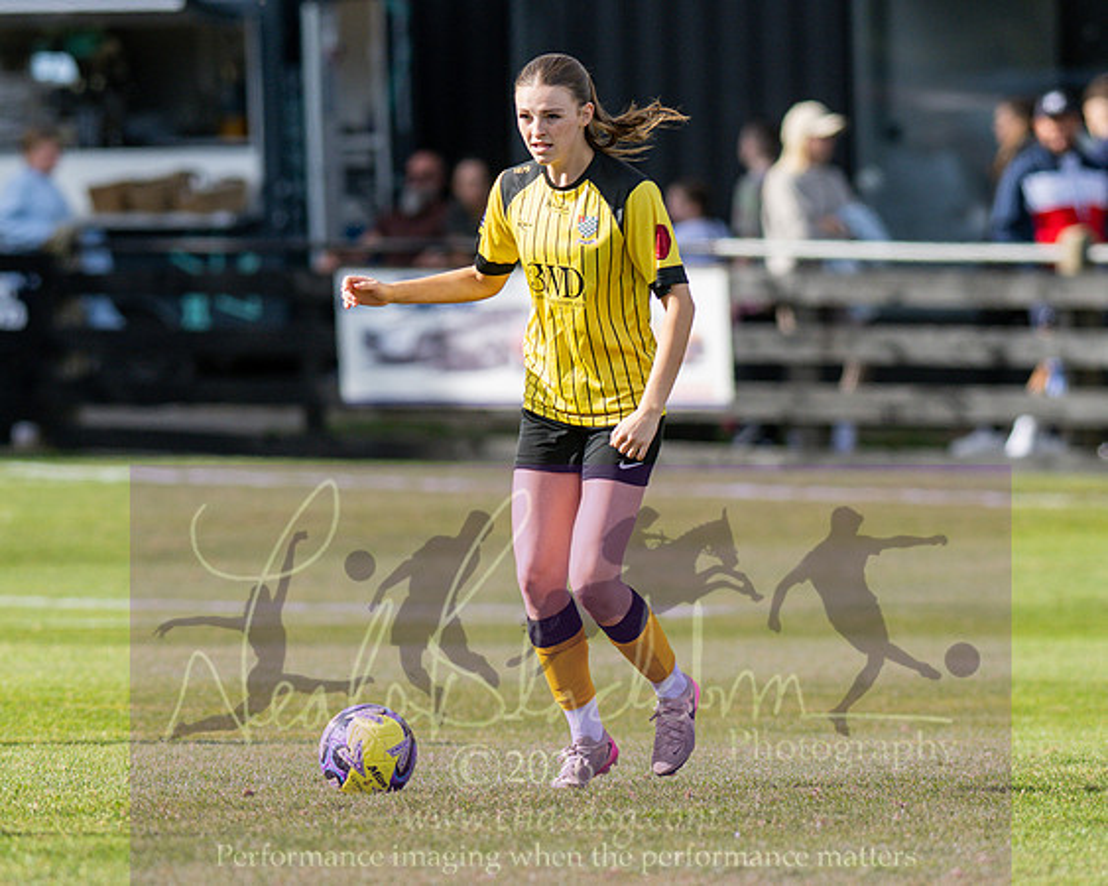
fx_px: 21009
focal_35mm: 641
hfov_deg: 3.0
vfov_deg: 2.4
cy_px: 558
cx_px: 331
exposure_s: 1/2000
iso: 200
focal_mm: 300
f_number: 4
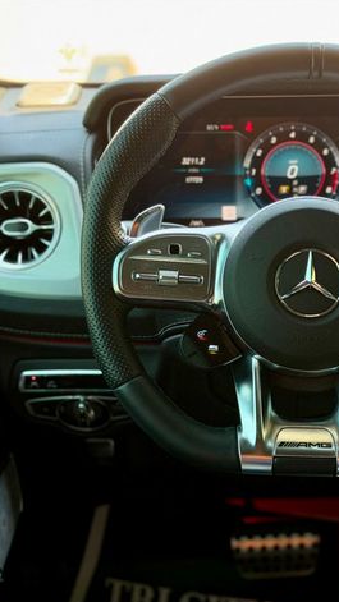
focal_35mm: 71
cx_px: 317
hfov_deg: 16.7
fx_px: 1134
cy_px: 304
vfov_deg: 29.7
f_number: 1.78
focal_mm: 6.76
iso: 50
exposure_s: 1/149
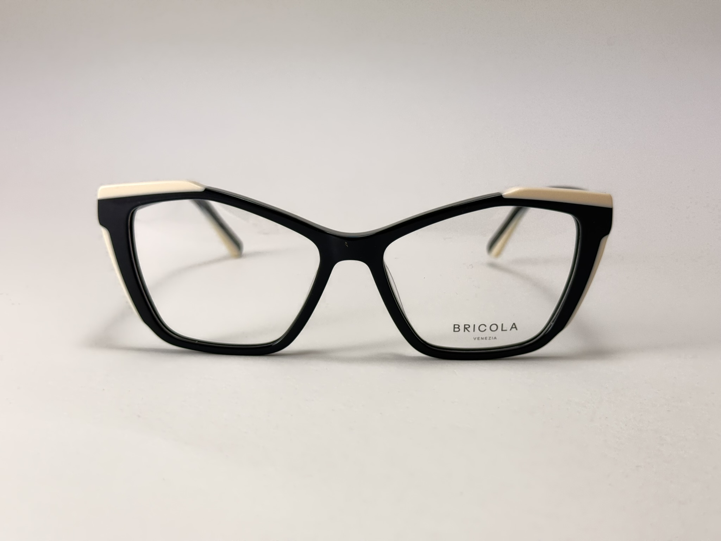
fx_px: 1000
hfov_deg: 39.7
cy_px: 270
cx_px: 360
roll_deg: -1.0
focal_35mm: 48
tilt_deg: -10.1
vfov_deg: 30.3
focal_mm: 6.76
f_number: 1.78
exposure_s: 1/127
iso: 50
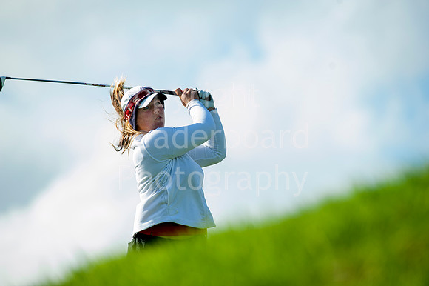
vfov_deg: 4.6
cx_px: 214
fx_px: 3573
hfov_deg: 6.9
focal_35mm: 300
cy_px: 143
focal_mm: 300
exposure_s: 1/3200
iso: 500
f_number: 6.3
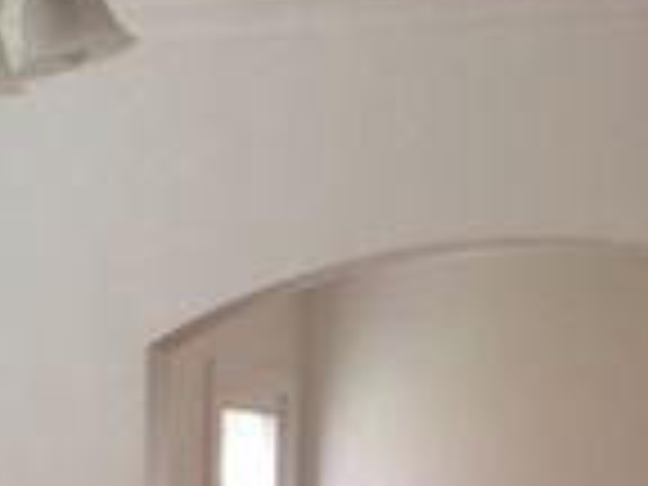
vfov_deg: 10.9
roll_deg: -2.6
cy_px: 796
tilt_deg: -4.6
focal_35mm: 129
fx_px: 2415
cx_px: 180
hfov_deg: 15.2
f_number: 2.2
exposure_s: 1/15
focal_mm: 4.15
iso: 32
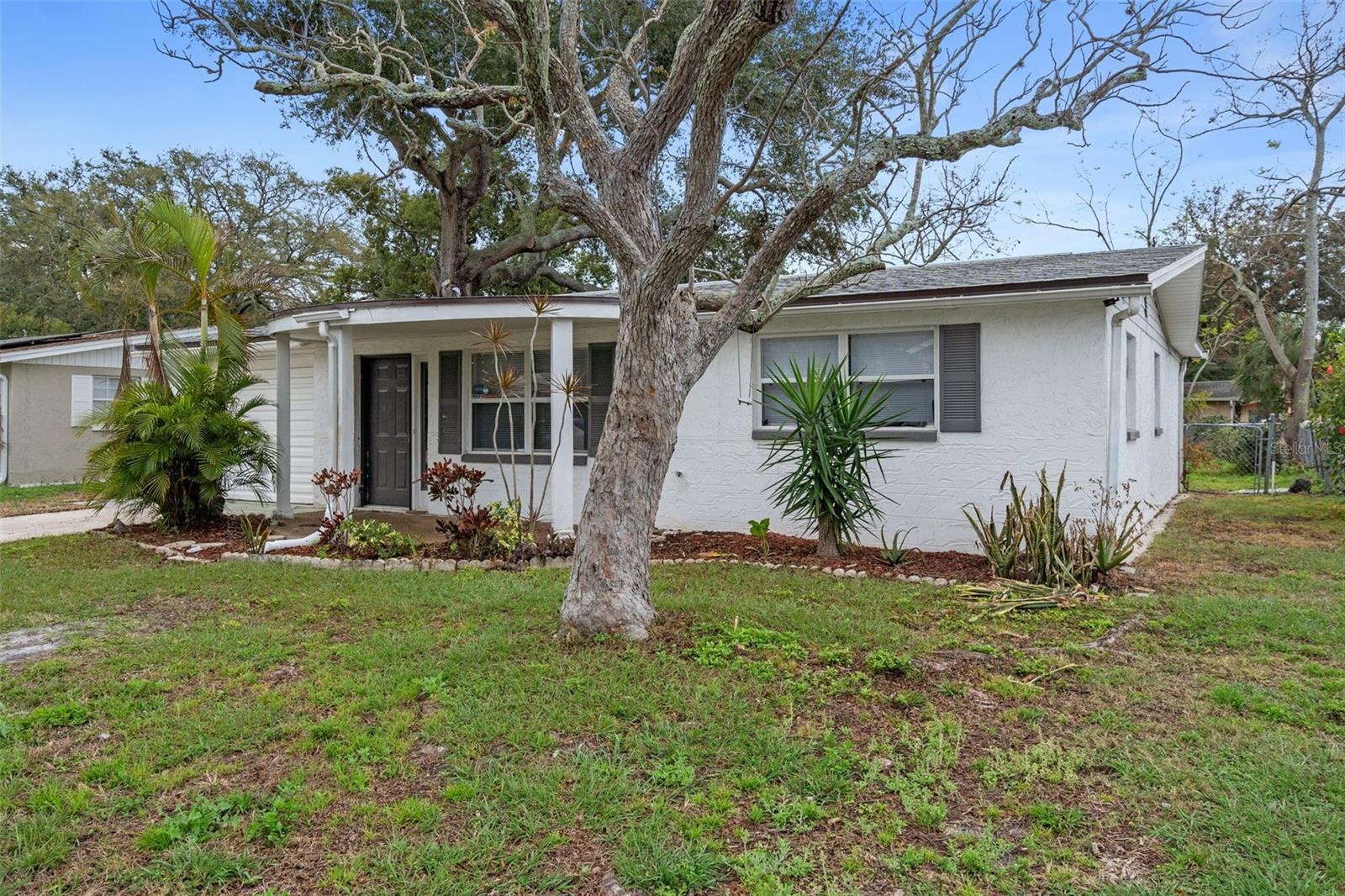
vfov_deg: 53.1
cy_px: 448
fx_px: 896
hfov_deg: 73.8
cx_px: 672
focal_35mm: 24
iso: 400
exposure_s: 1/250
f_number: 8
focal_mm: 24
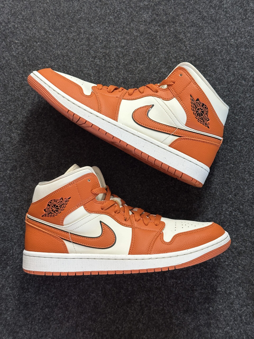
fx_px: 470
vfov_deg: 39.7
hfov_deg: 30.3
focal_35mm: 48
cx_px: 127
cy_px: 170
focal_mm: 6.86
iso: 250
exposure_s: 1/50
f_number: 1.78
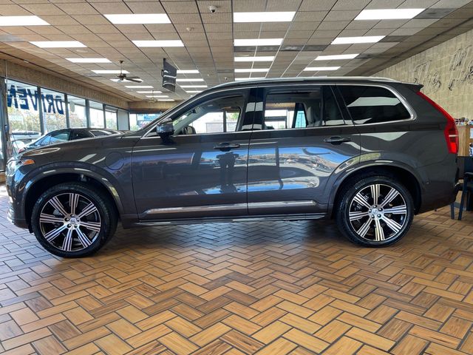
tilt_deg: -5.9
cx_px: 236
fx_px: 355
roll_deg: +1.6
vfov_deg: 53.1
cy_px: 178
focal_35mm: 26
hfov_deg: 67.3
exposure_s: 1/120
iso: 50
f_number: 1.6
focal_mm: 4.2
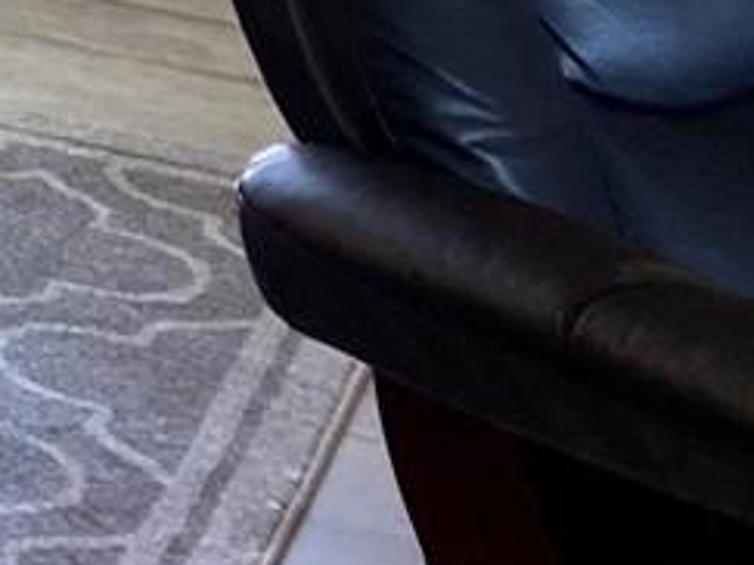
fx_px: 3723
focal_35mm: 171
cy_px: -1229
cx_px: -1719
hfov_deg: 8.8
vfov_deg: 7.5
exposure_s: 1/120
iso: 64
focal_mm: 4.25
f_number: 1.8
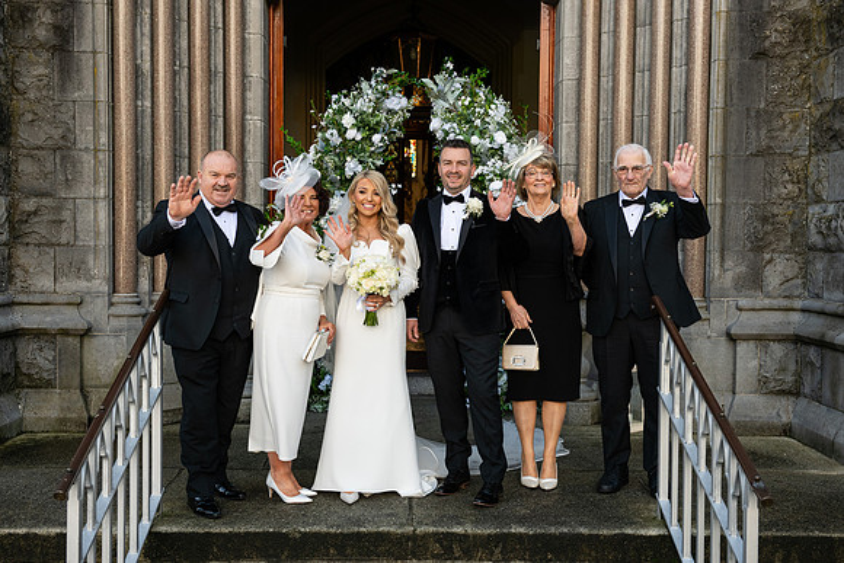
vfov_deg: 31.9
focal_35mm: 42
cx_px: 422
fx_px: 985
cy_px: 282
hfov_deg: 46.4
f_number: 5.6
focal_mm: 42
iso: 500
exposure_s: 1/640
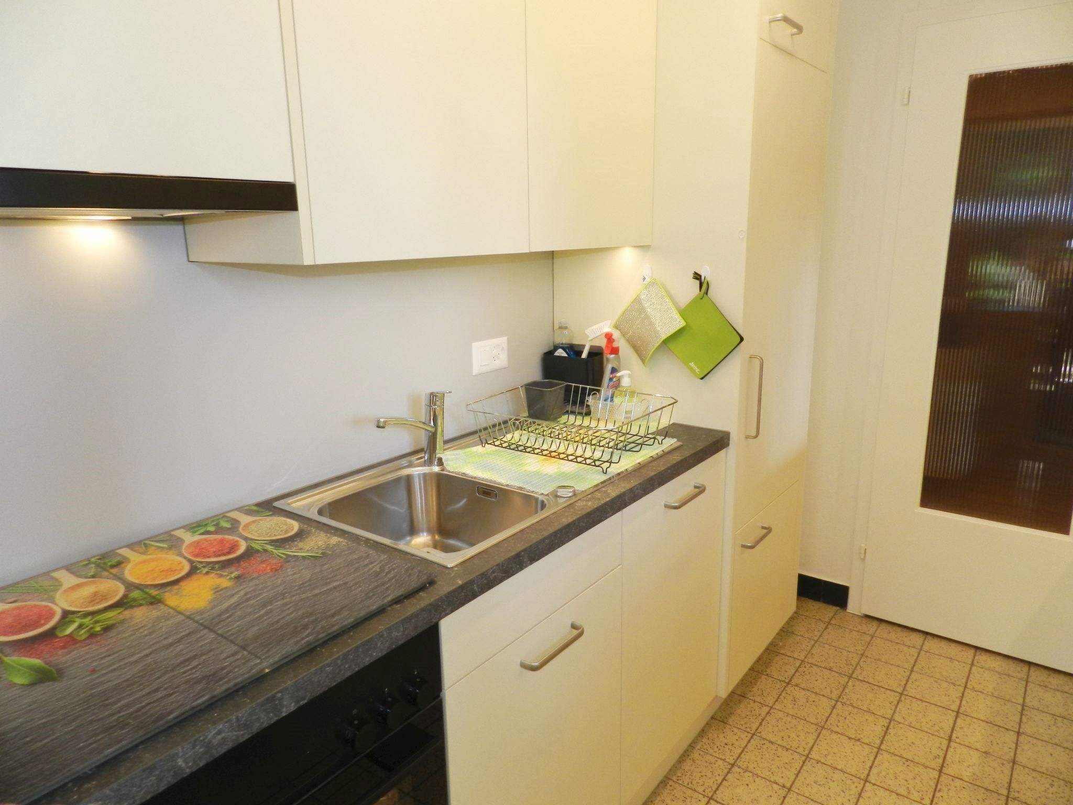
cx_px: 536
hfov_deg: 73.9
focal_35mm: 23
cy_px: 402
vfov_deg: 58.9
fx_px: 713
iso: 160
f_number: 3.4
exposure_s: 1/50
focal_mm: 4
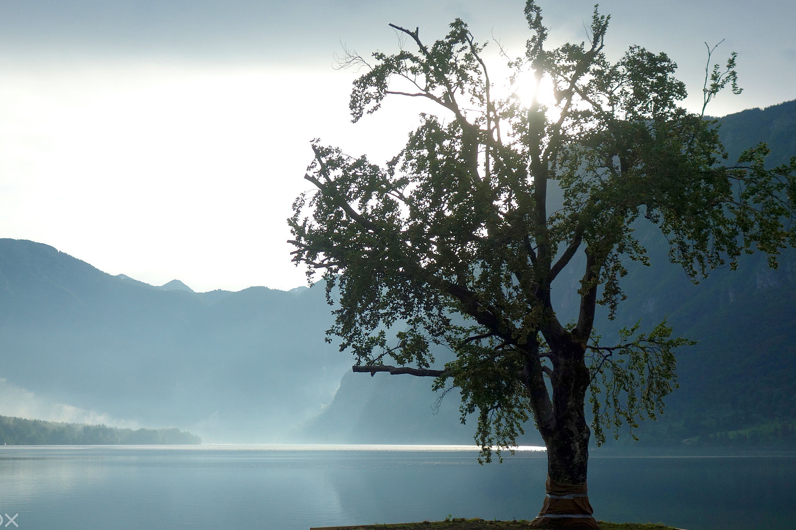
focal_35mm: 57
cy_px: 290
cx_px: 345
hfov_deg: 35.0
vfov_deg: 23.8
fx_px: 1260
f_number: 3.2
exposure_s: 1/1250
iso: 125
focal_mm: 17.8
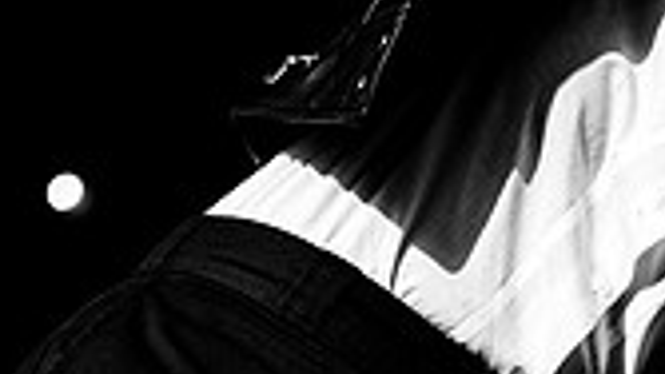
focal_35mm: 202
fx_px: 3562
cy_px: 127
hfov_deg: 10.6
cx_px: 593
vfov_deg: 6.0
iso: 400
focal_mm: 35
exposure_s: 1/2000
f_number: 4.5
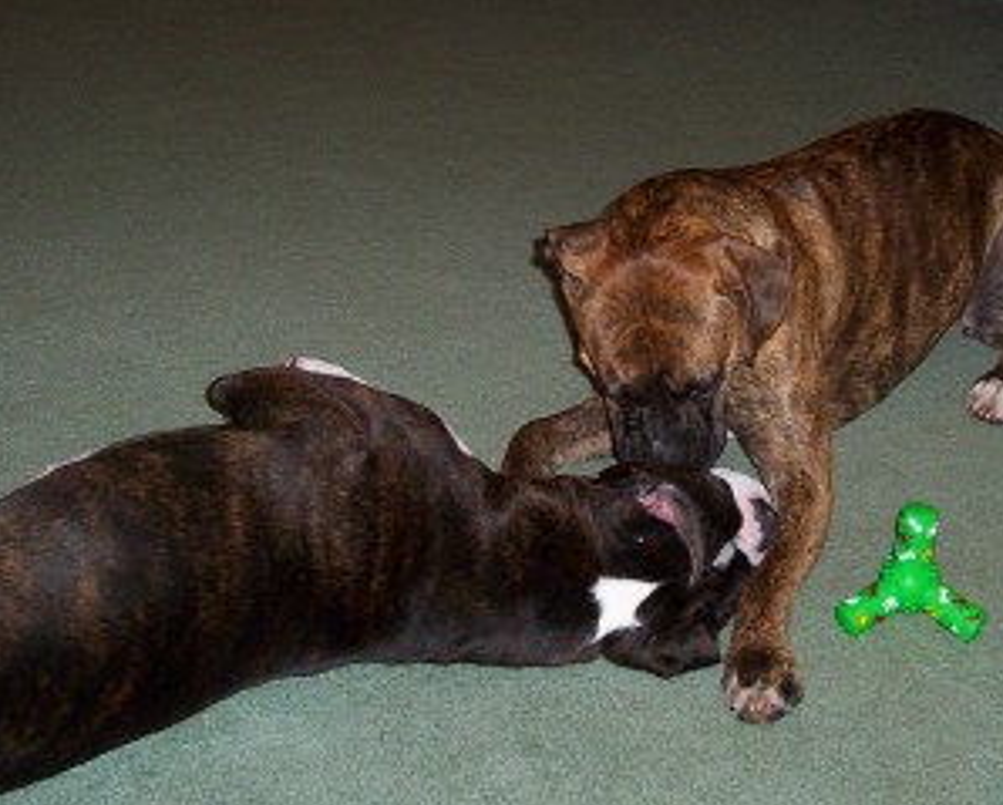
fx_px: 2021
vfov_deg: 22.5
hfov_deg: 27.8
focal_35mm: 68
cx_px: 606
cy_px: 419
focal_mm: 7.1
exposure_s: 1/69.5
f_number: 2.97
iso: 140
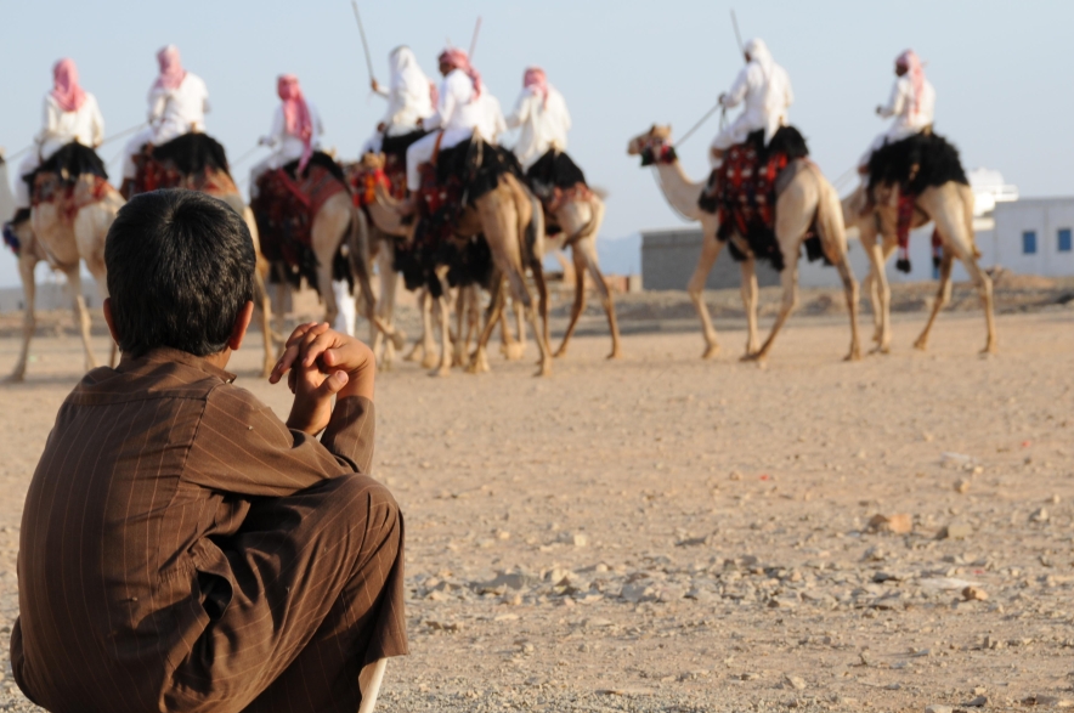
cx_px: 501
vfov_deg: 9.4
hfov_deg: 14.1
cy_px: 374
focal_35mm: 146
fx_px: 4350
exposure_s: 1/100
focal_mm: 86
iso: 200
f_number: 13
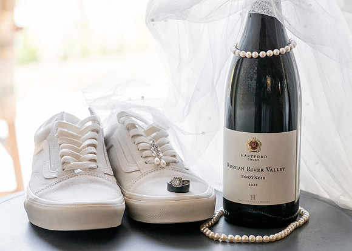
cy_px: 125
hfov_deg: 17.8
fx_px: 1123
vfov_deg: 12.8
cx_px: 188
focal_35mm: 112
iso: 2500
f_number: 7.1
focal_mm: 105
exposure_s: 1/320
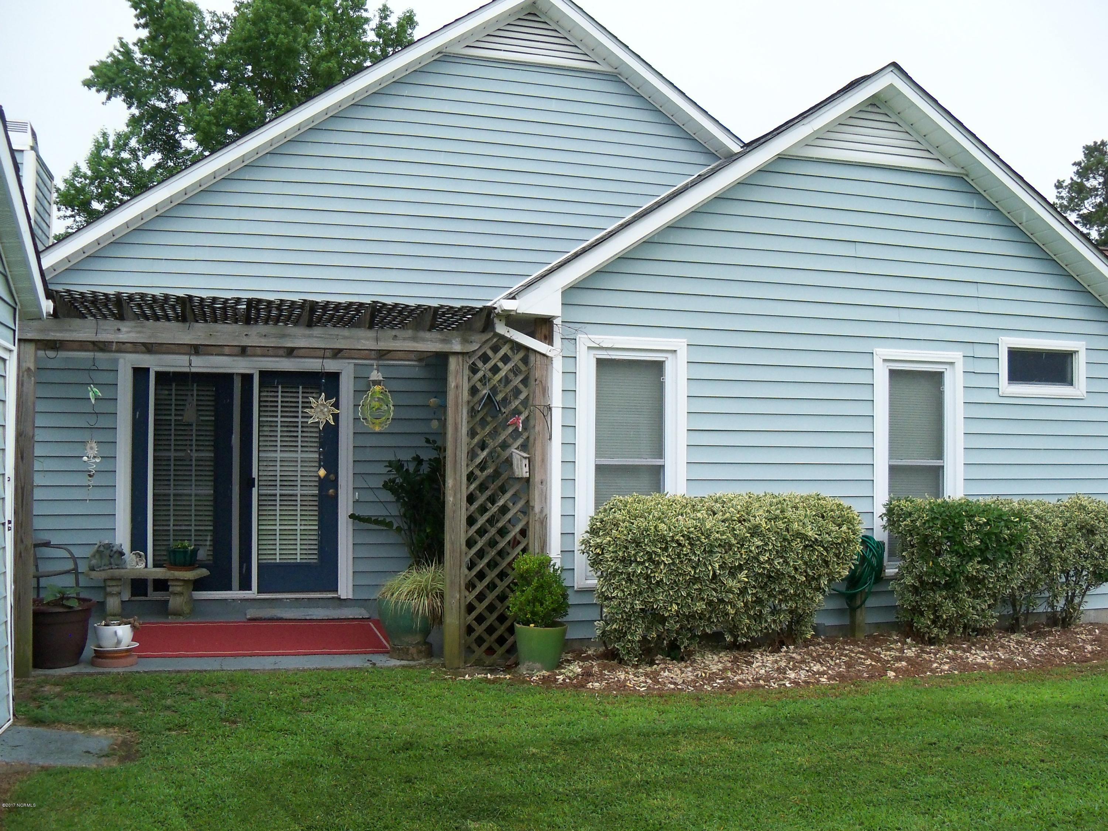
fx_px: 1120
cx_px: 554
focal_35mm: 35
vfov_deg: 40.7
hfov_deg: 52.6
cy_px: 416
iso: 200
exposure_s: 1/640
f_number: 3.5
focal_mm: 6.2
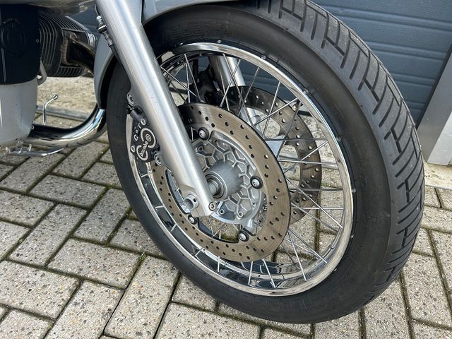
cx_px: 226
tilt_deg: -35.2
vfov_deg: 53.1
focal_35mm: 26
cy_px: 170
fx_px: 339
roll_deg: -6.4
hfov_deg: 67.3
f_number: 1.5
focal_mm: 5.7
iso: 50
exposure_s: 1/523
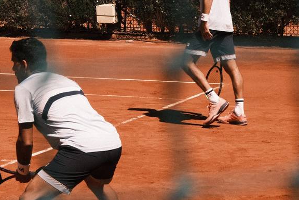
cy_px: 52
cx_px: 92
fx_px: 1545
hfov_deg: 11.0
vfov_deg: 7.4
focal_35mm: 186
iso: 640
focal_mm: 44.7
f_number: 8
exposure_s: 1/950
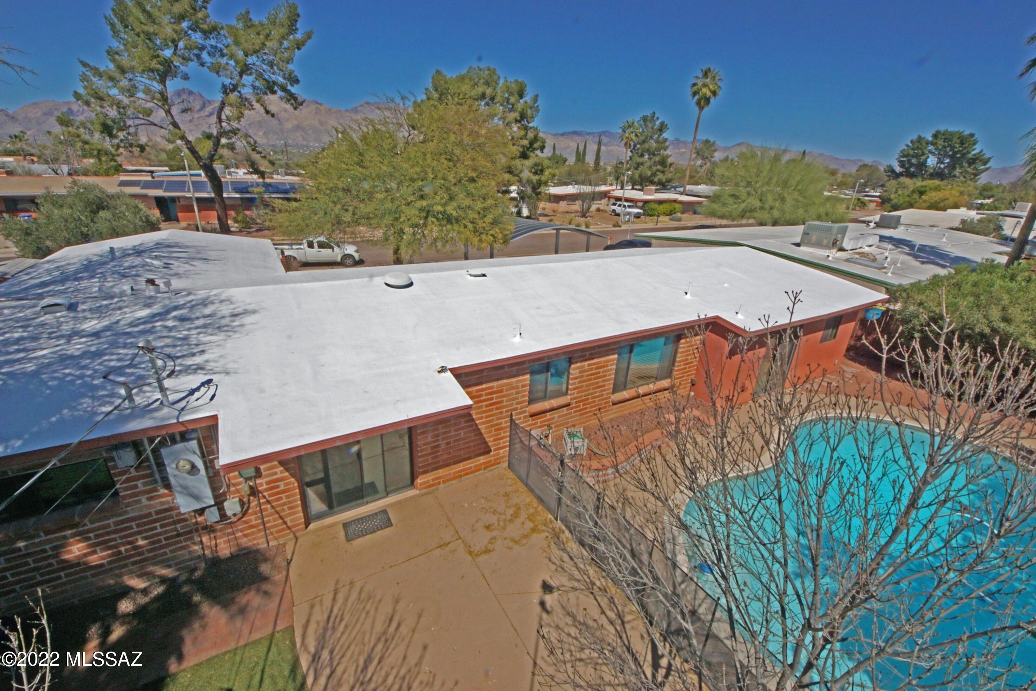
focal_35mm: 12
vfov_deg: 90.0
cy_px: 346
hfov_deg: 112.6
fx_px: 345
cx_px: 518
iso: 200
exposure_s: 1/160
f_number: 22
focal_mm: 8
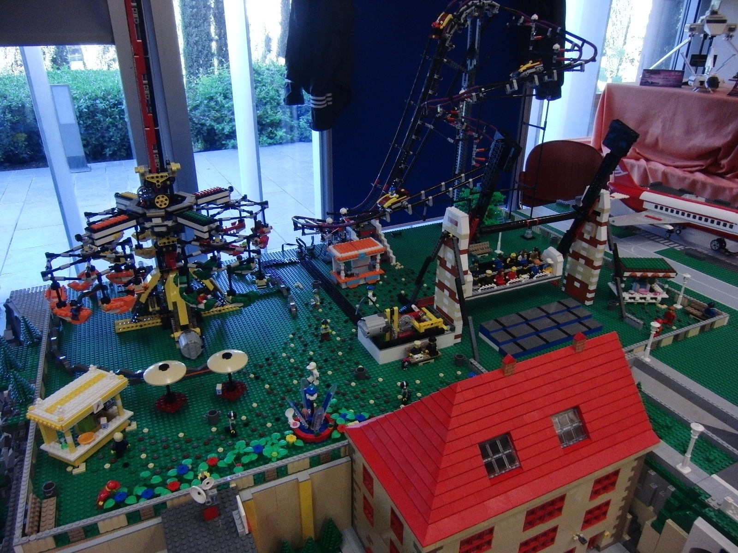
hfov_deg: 71.6
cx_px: 369
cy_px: 276
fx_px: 512
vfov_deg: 56.8
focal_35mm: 24
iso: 250
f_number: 3.2
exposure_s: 1/60
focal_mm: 4.3
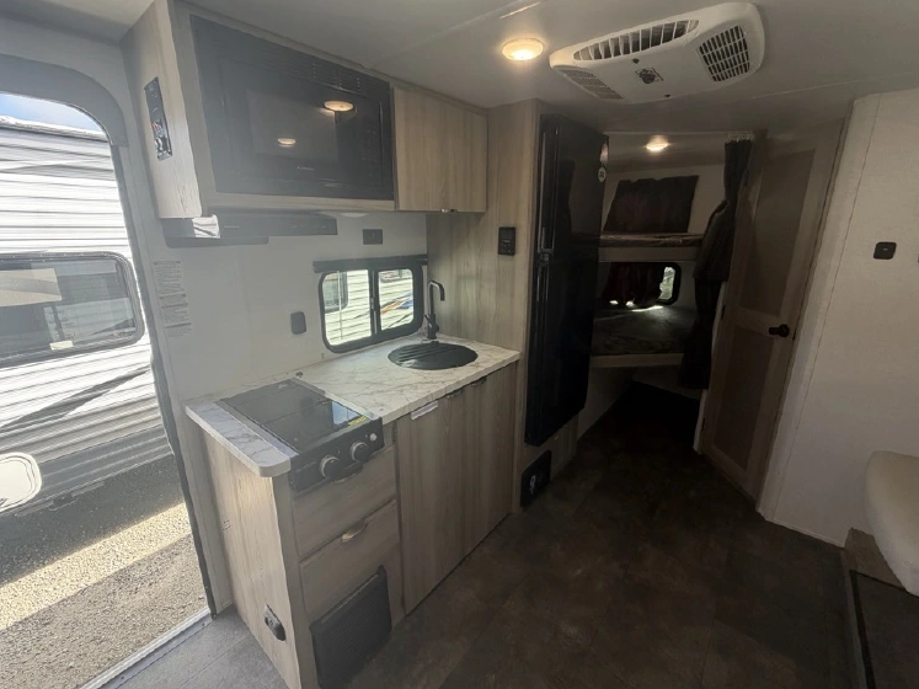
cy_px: 330
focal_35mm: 15
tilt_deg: -13.6
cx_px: 455
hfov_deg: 98.2
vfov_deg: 81.7
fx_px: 398
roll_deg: -0.5
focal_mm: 2.22
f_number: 2.2
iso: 80
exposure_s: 1/121
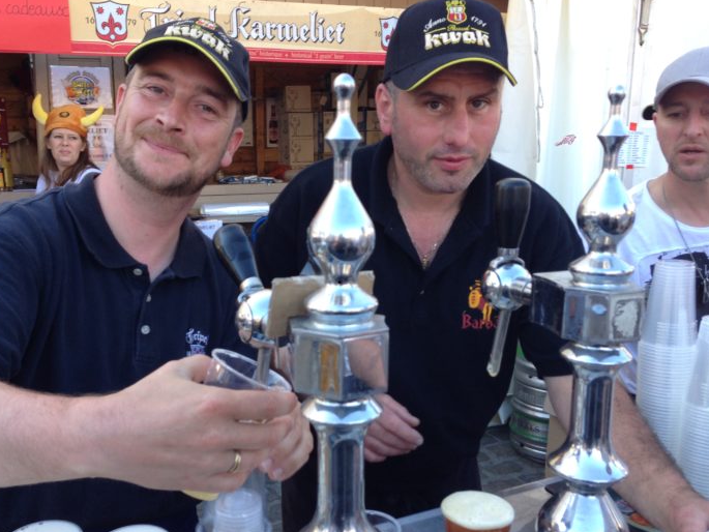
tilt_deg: -8.0
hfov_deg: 50.0
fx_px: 758
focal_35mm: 37
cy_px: 286
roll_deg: +0.6
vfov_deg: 38.7
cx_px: 318
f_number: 2.4
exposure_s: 1/121
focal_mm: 4.12
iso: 50
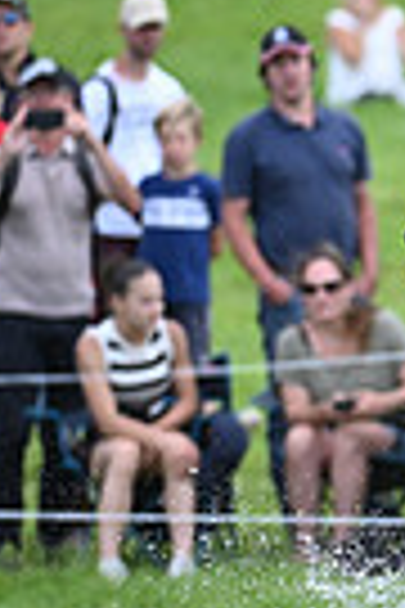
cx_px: 1089
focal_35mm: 1205
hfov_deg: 1.1
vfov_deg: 1.7
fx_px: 20333
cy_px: 295
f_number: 5
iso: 800
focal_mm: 280
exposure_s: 1/1600
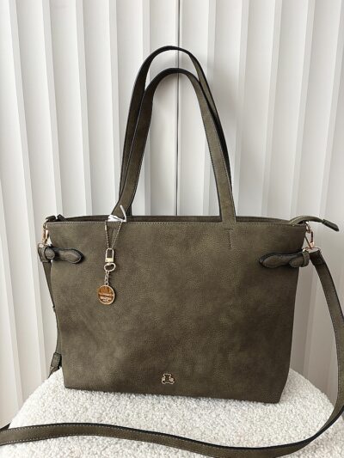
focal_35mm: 26
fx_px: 344
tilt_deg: -12.8
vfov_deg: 67.3
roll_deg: -0.2
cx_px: 172
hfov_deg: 53.1
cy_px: 229
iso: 160
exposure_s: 1/60
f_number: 1.6
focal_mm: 5.96
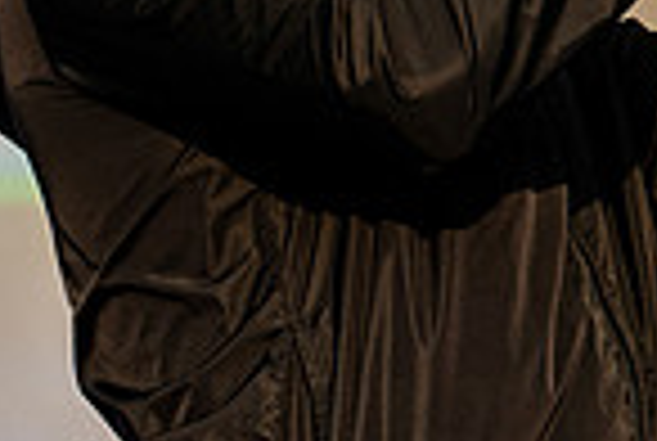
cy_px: -283
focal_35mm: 687
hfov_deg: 3.0
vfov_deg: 2.0
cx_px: 321
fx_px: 12563
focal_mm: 112
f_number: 5
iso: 640
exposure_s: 1/500
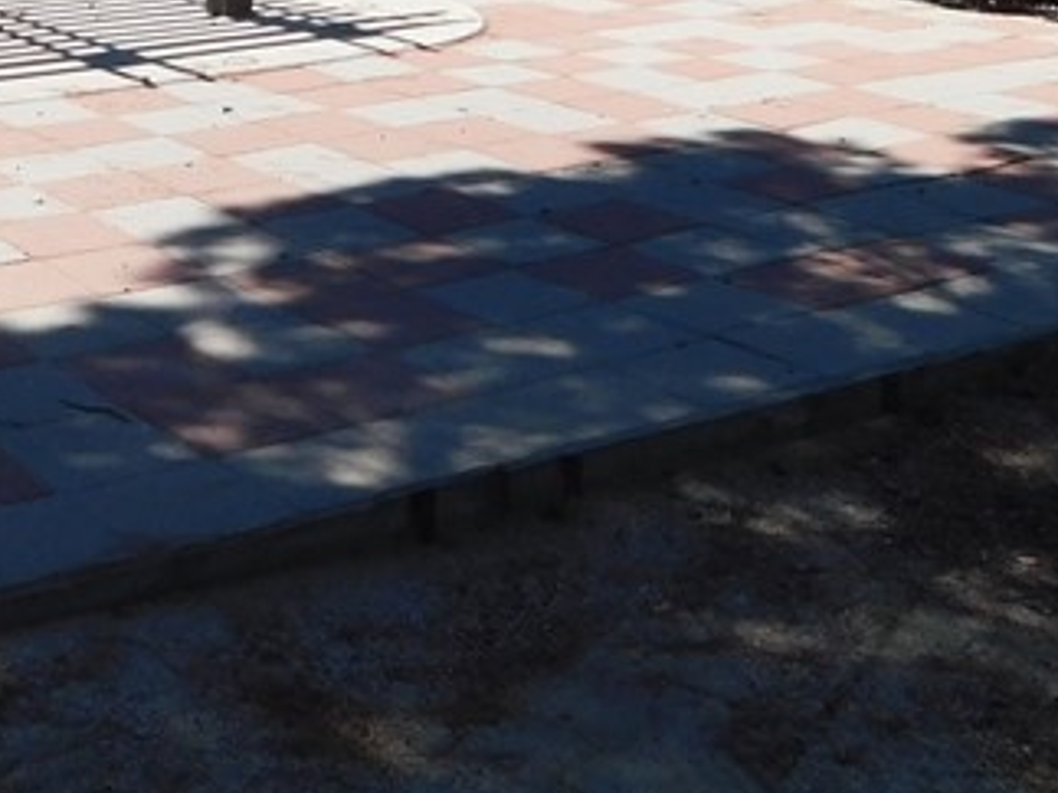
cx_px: 85
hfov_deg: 25.8
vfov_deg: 18.3
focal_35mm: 73
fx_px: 2230
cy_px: -338
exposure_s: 1/1250
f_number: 3
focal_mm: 4
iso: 125
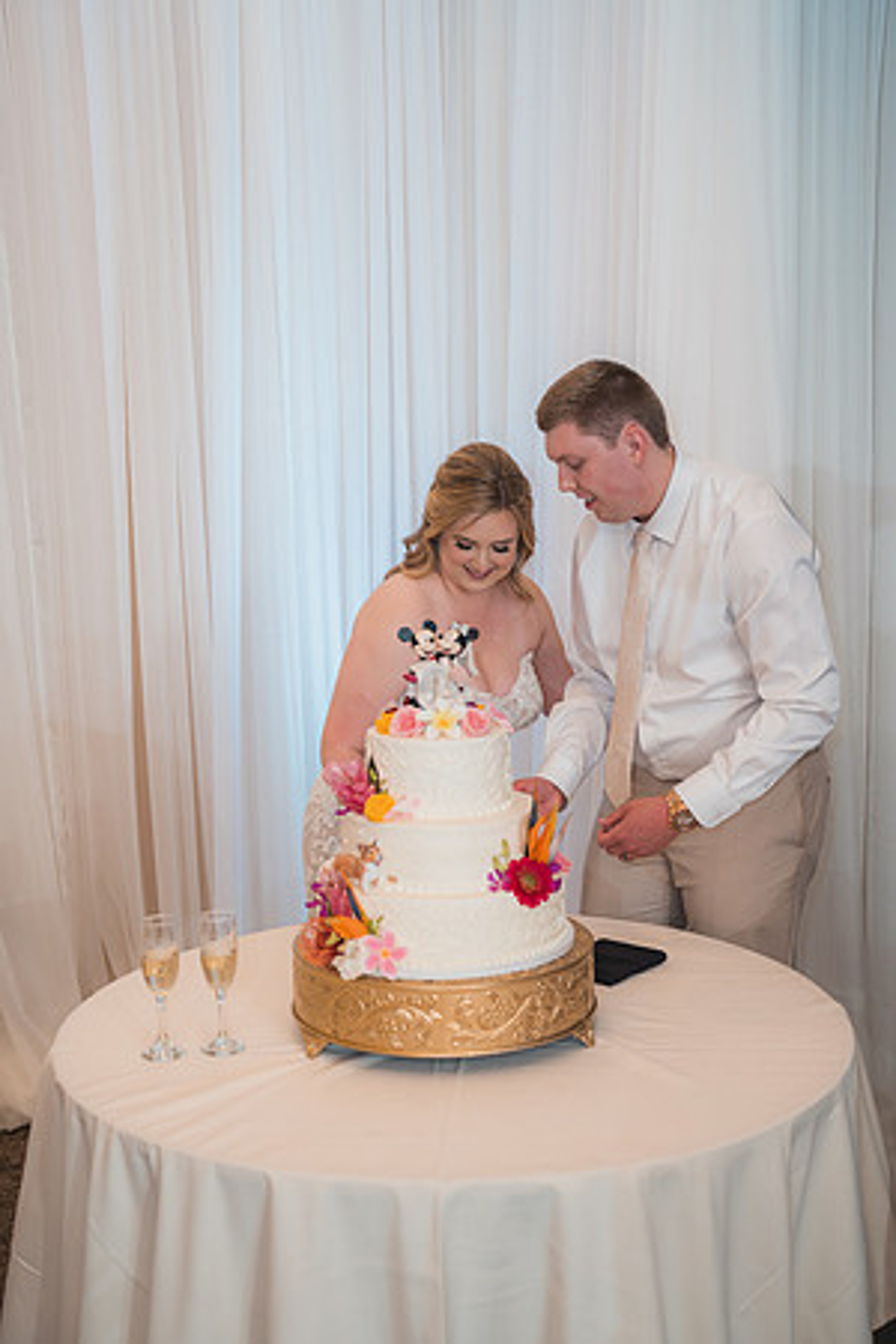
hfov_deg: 27.0
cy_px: 672
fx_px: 1867
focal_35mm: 50
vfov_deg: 39.6
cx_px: 448
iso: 800
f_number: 2.8
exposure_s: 1/250
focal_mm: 50
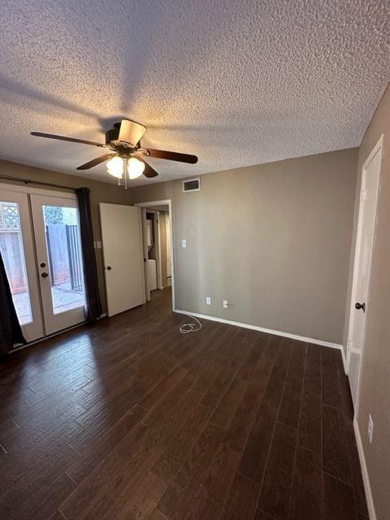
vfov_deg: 102.1
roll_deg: +1.2
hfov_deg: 85.7
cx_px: 195
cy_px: 260
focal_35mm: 14
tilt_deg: -6.1
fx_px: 210
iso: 500
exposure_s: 1/60
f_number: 2.2
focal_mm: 2.22
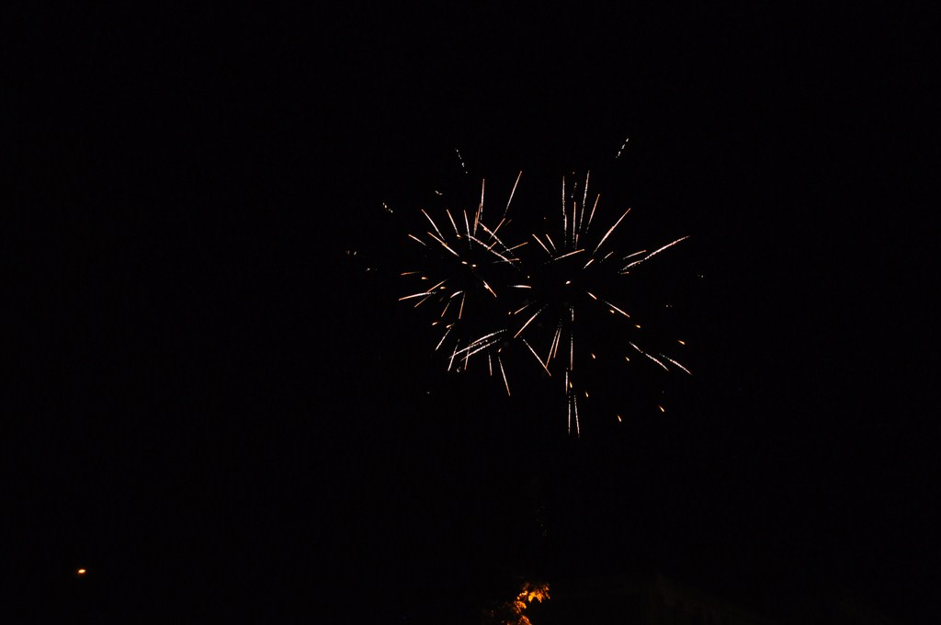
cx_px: 470
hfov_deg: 53.2
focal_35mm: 36
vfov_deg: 36.8
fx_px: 940
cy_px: 312
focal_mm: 24
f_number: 4.5
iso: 1250
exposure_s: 1/30
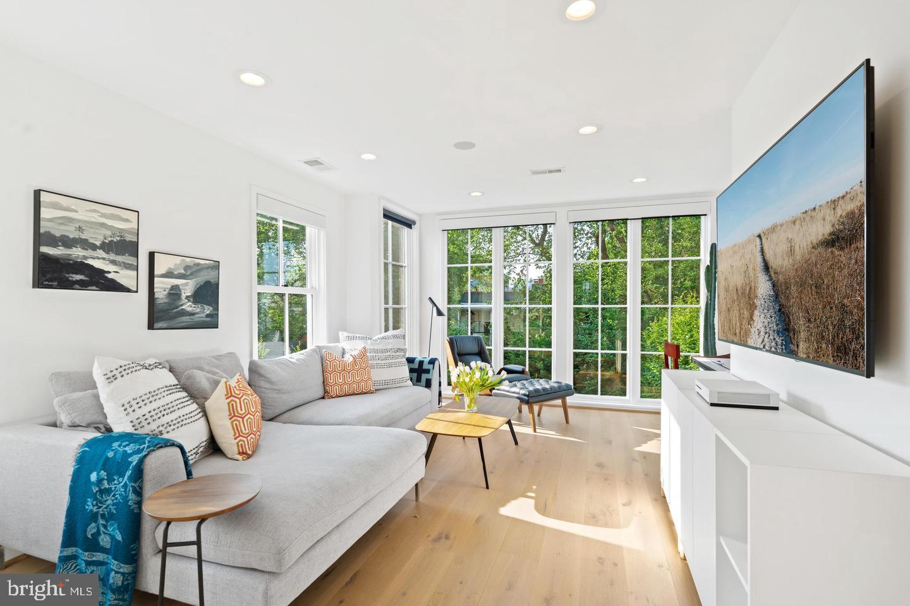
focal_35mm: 17
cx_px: 455
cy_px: 303
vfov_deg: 70.4
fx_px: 430
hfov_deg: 93.3
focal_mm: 17
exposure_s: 1/13
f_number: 8
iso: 320
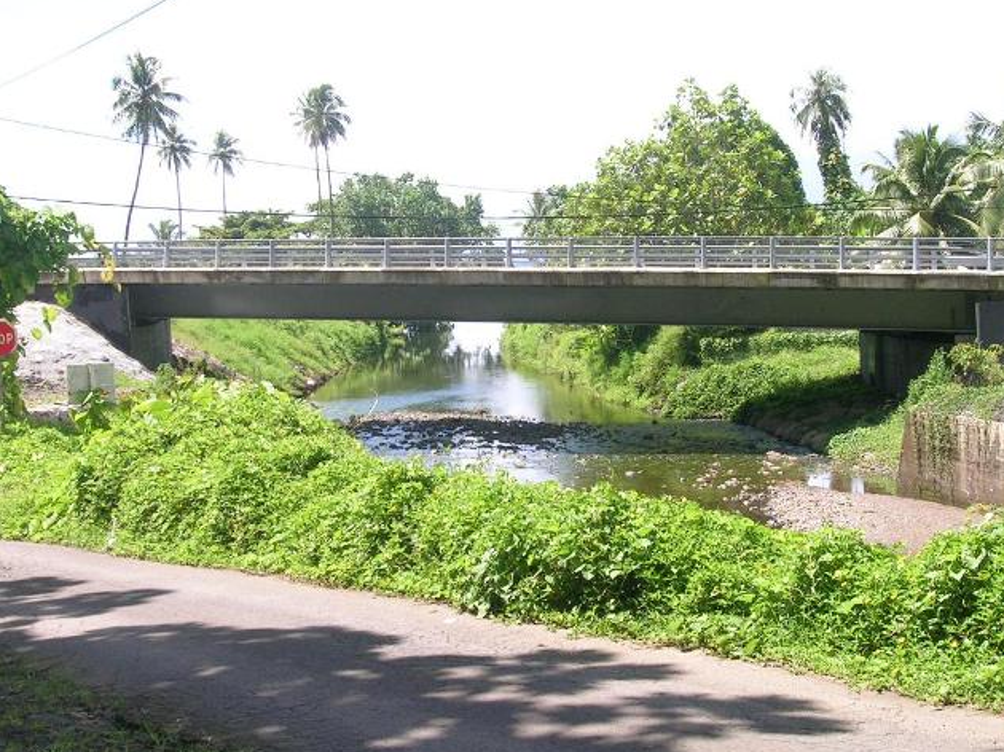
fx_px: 1798
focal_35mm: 62
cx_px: 508
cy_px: 376
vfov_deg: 23.6
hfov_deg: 31.2
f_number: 5.9
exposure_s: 1/156
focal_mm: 9.3
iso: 71
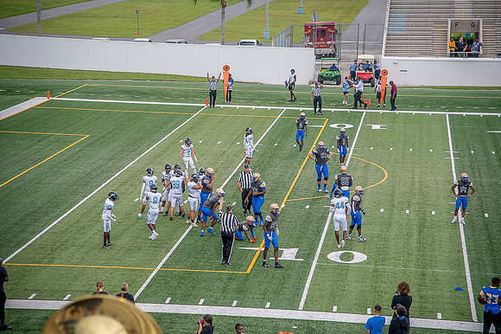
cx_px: 250
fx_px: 1558
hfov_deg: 18.3
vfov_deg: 12.2
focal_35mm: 112
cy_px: 167
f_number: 4
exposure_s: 1/250
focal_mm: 112
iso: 400
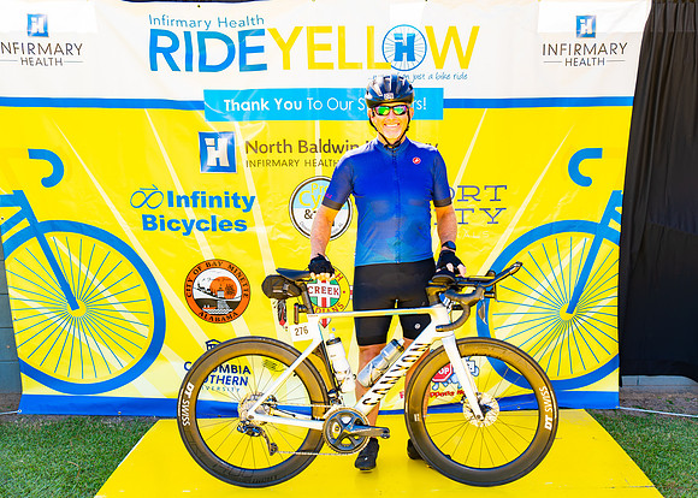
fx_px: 855
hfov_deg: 44.3
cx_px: 401
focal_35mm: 43
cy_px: 249
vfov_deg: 32.5
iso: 100
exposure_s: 1/200
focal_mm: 38
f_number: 2.8
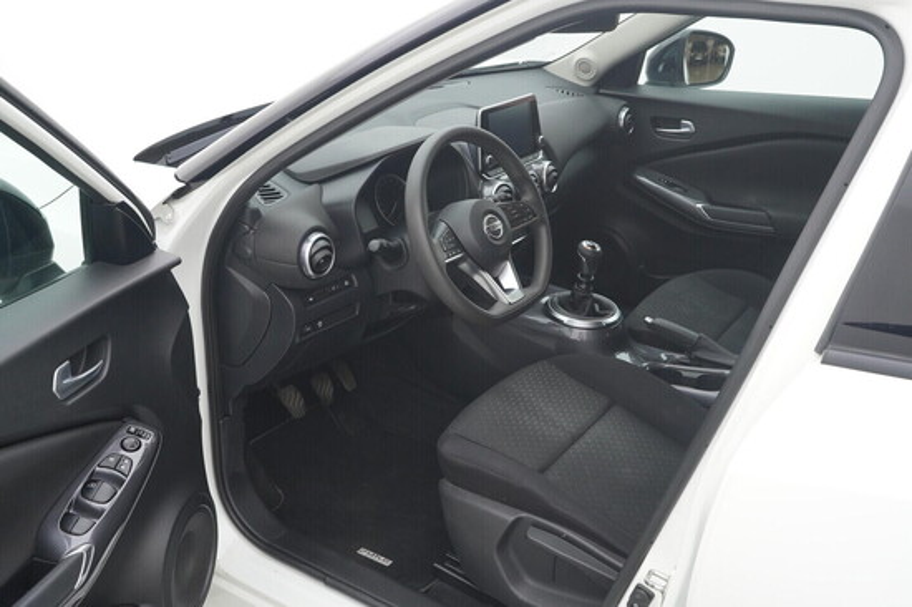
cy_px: 304
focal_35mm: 36
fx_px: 911
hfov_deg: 53.2
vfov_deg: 36.8
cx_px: 456
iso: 800
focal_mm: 24
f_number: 6.3
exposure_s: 1/80
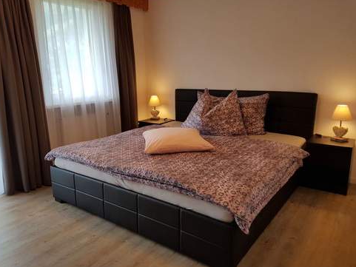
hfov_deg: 65.3
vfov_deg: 51.4
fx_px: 278
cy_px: 132
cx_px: 176
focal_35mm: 27
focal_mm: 4.2
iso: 80
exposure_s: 1/100
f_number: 1.7
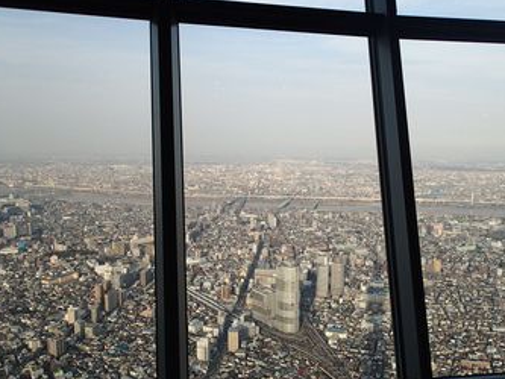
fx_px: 438
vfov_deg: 46.7
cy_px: 220
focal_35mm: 30
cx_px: 285
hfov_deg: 59.7
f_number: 2.8
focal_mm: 4.5
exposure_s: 1/1000
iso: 100
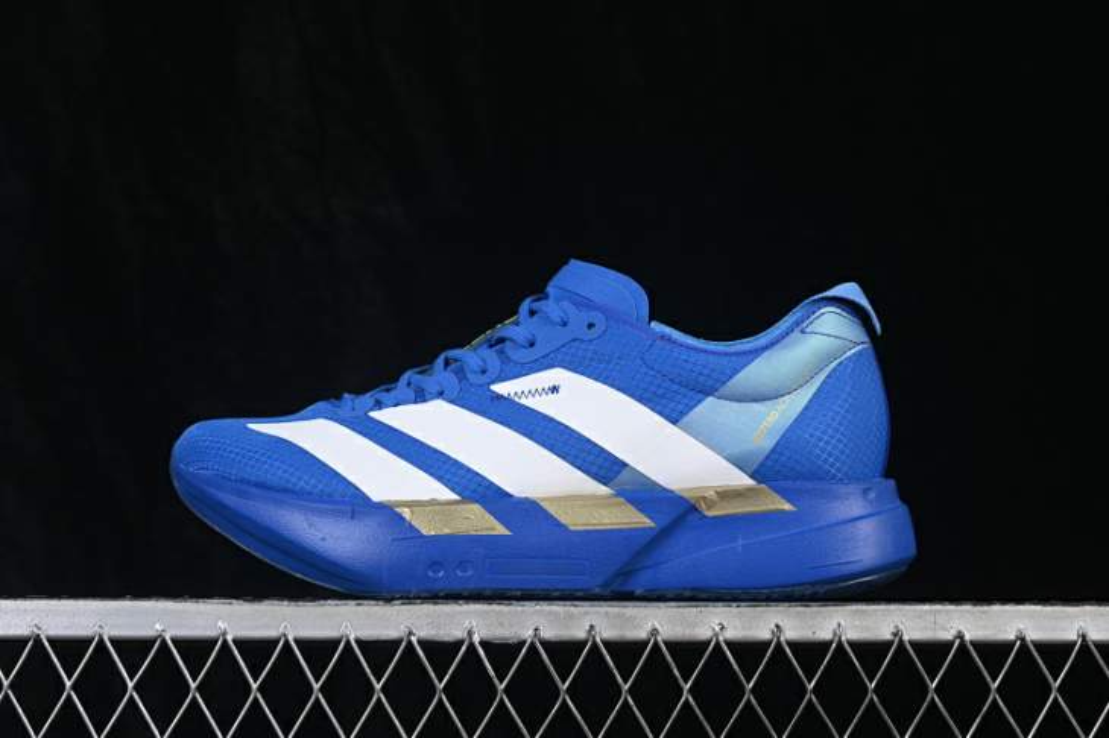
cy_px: 369
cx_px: 554
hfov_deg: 27.0
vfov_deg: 18.2
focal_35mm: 75
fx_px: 2309
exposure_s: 1/80
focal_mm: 50
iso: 160
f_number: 8
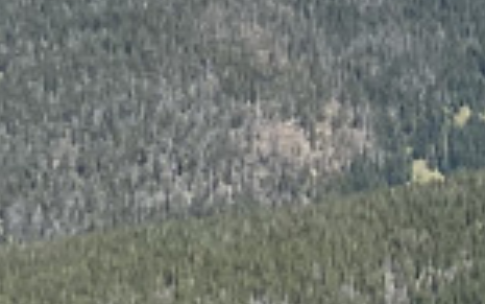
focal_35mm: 365
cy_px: -34
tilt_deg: -8.0
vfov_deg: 3.6
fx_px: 4826
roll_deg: -0.4
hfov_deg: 5.5
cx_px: 1339
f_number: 2
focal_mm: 6
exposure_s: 1/1497
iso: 20
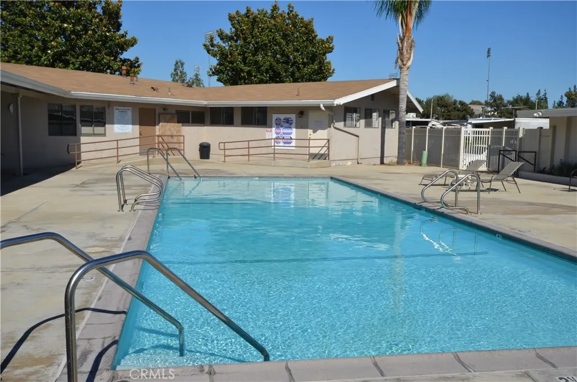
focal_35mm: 36
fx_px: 576
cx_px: 288
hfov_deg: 53.2
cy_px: 191
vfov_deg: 36.7
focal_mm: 24
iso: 100
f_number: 8
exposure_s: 1/250
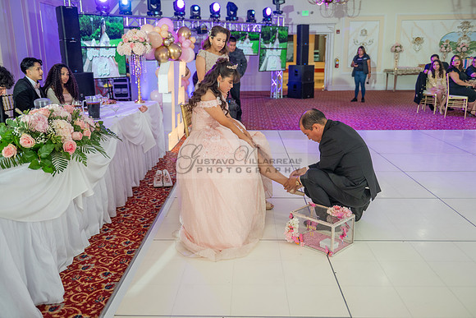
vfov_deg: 41.1
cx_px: 238
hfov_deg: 58.7
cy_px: 159
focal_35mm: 32
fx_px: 423
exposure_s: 1/100
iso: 400
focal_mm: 32
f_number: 2.8
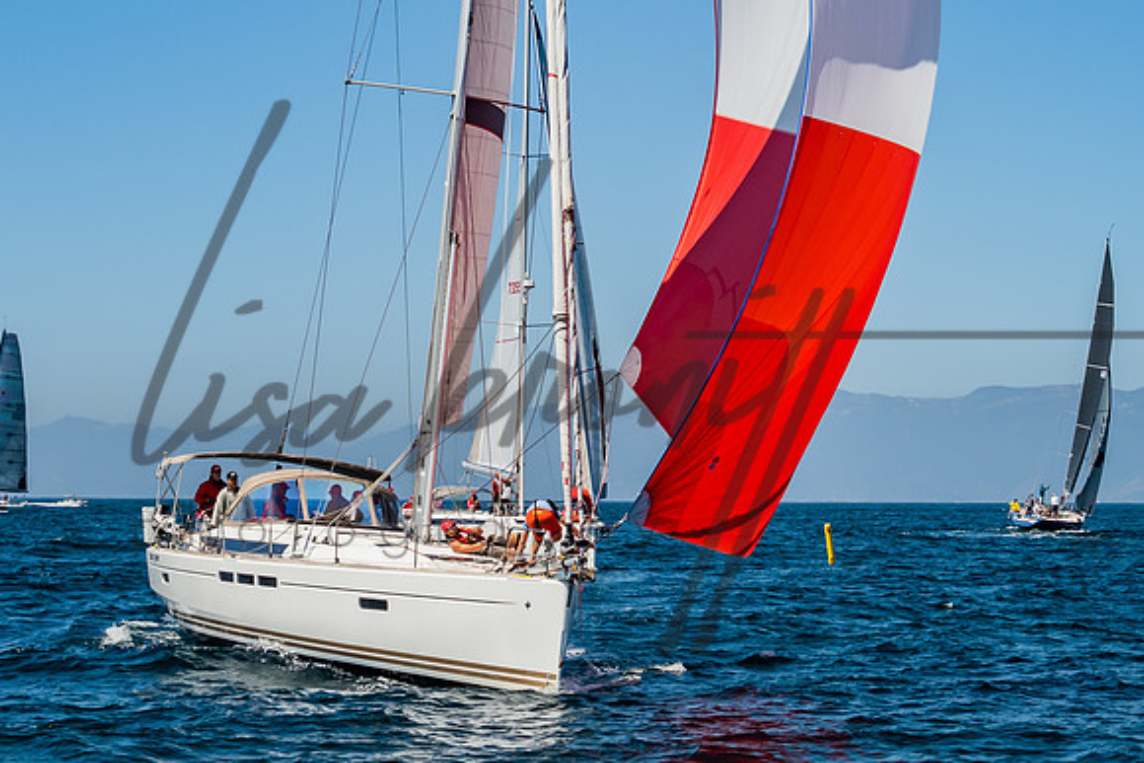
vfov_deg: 14.9
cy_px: 104
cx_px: 743
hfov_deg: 22.4
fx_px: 2883
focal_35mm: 91
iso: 160
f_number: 6.3
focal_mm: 33.5
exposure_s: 1/400
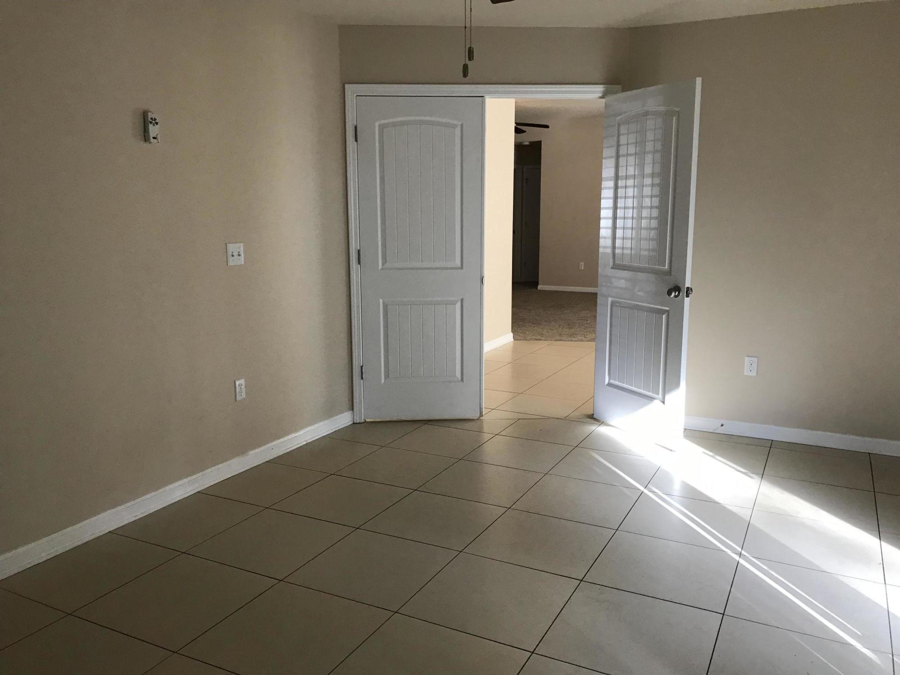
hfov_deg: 63.4
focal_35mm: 28
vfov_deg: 49.7
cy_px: 338
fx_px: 728
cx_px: 450
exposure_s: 1/30
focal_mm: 3.99
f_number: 1.8
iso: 32
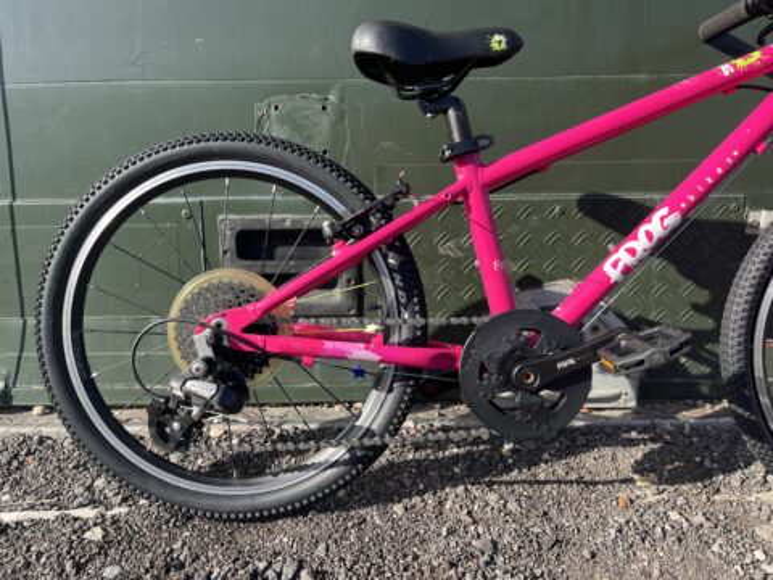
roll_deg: +0.7
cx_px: 386
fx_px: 581
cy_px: 290
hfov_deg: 67.3
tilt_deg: -10.7
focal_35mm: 26
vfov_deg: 53.1
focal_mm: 5.1
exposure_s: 1/1075
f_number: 1.6
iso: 50
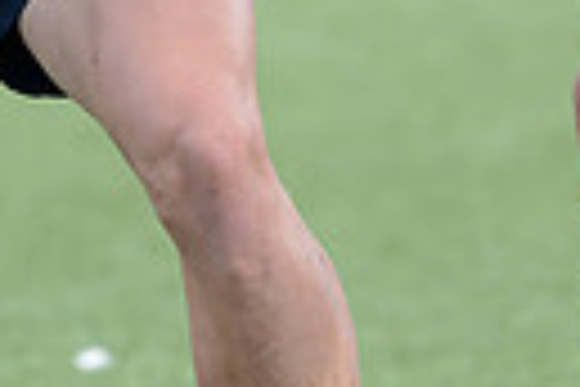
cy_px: -412
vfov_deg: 1.1
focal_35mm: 1260
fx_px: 20298
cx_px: 220
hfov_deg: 1.6
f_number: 4
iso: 800
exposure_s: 1/1000
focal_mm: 280
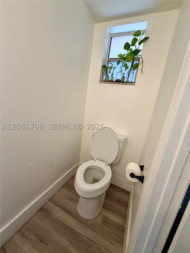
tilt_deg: -13.4
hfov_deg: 85.7
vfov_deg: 102.1
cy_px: 126
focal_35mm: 14
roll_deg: -8.1
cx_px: 95
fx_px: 102
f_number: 2.2
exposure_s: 1/120
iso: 80
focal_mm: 2.22
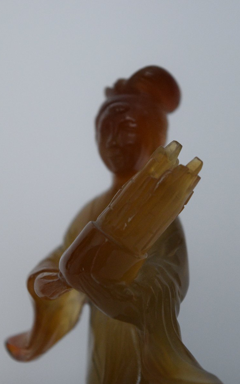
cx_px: 116
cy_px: 191
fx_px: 885
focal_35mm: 85
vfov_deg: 24.5
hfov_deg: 15.4
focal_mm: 55
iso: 3200
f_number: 5.6
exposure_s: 1/125
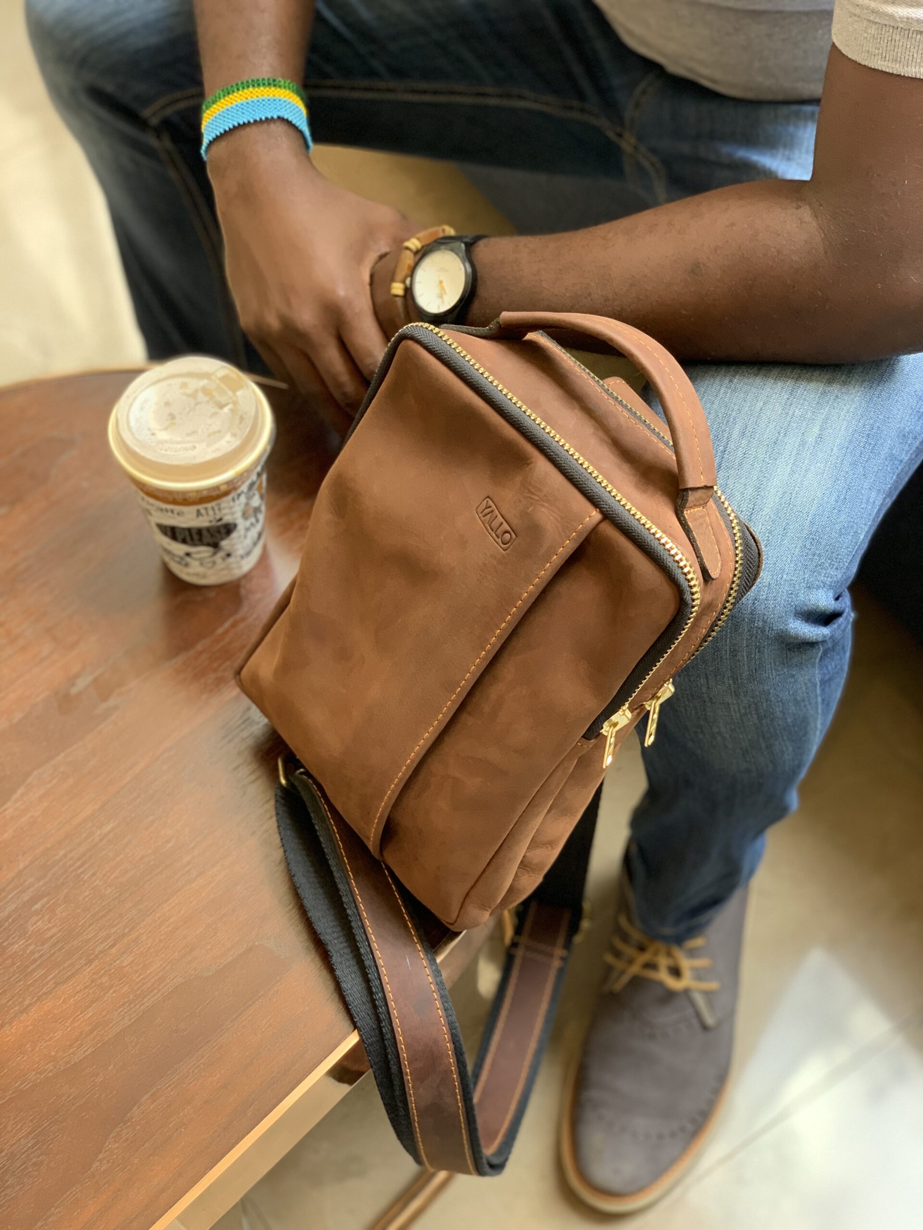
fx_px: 1849
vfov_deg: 36.8
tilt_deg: -55.8
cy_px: 615
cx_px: 462
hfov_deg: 28.0
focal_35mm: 52
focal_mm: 6
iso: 125
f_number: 2.4
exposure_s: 1/106
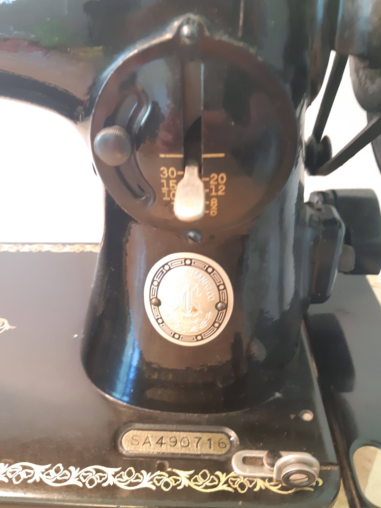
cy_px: 250
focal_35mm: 28
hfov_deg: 49.7
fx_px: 411
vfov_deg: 63.4
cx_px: 181
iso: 400
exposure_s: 1/25
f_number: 1.7
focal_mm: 3.93
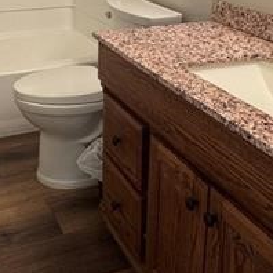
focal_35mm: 48
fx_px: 428
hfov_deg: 34.3
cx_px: 54
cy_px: -30
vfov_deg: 31.3
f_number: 2.2
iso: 160
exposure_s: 1/60
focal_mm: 2.22
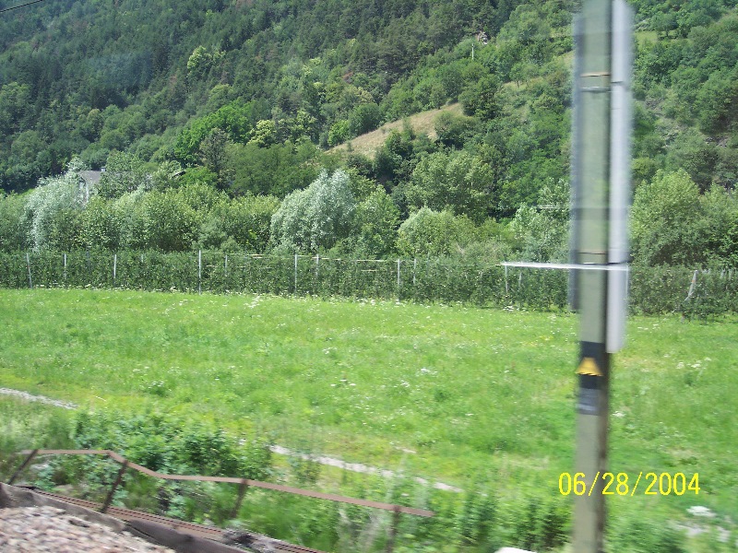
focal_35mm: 38
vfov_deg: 37.7
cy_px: 276
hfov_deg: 49.0
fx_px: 810
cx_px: 369
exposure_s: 1/350
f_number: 2.8
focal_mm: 8
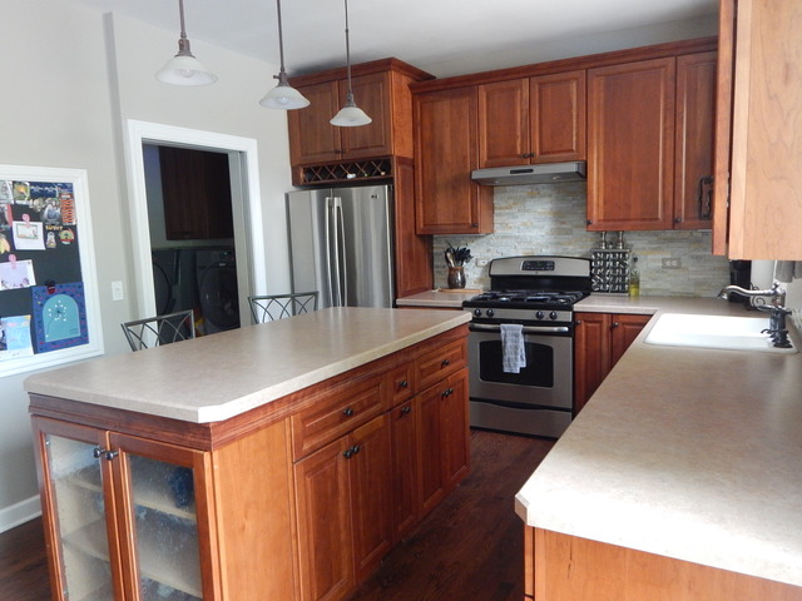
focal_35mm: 25
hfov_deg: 69.4
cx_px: 401
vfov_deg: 54.9
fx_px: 579
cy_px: 300
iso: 400
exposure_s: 1/30
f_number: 3.1
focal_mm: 4.5
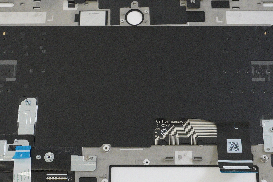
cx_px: 145
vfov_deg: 21.4
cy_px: 121
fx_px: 477
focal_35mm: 63
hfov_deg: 31.9
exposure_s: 1/160
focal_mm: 20
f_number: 6.3
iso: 3200
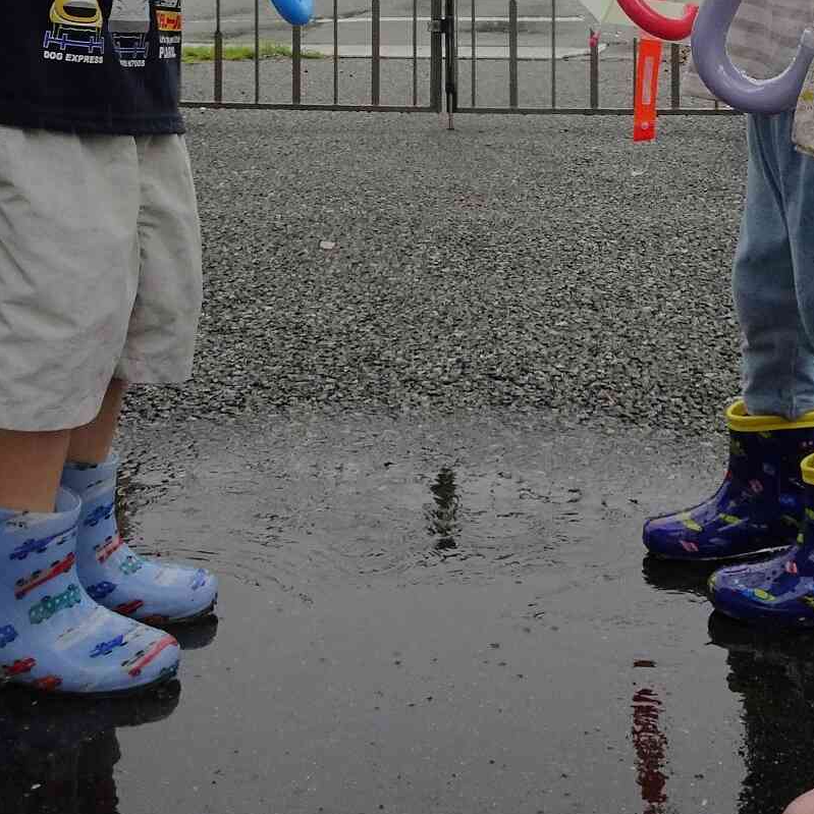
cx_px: 593
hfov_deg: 26.2
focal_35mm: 65
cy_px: -45
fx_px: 1729
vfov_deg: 24.9
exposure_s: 1/320
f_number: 3.5
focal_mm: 4.1
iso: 80
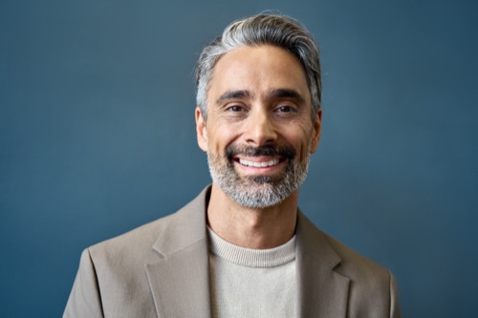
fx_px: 664
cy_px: 159
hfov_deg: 39.6
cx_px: 239
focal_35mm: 50
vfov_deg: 27.0
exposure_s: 1/160
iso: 320
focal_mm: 50
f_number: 3.2
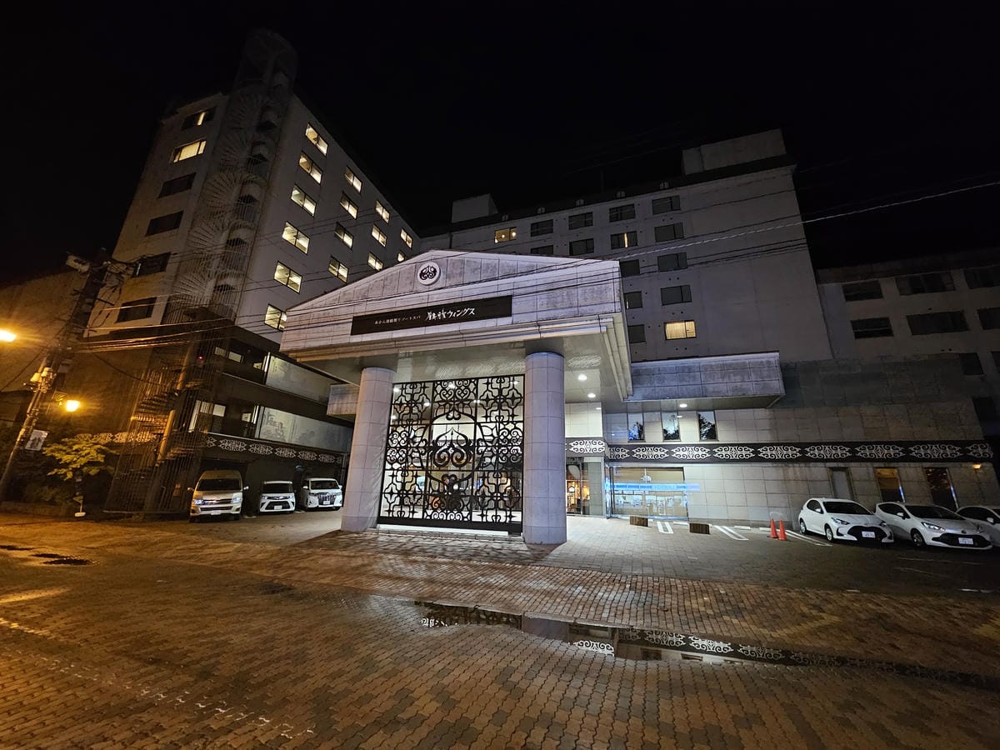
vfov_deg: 89.9
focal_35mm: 13
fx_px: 376
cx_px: 500
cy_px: 375
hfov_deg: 106.2
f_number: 2.2
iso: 1250
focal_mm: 2.2
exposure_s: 1/25
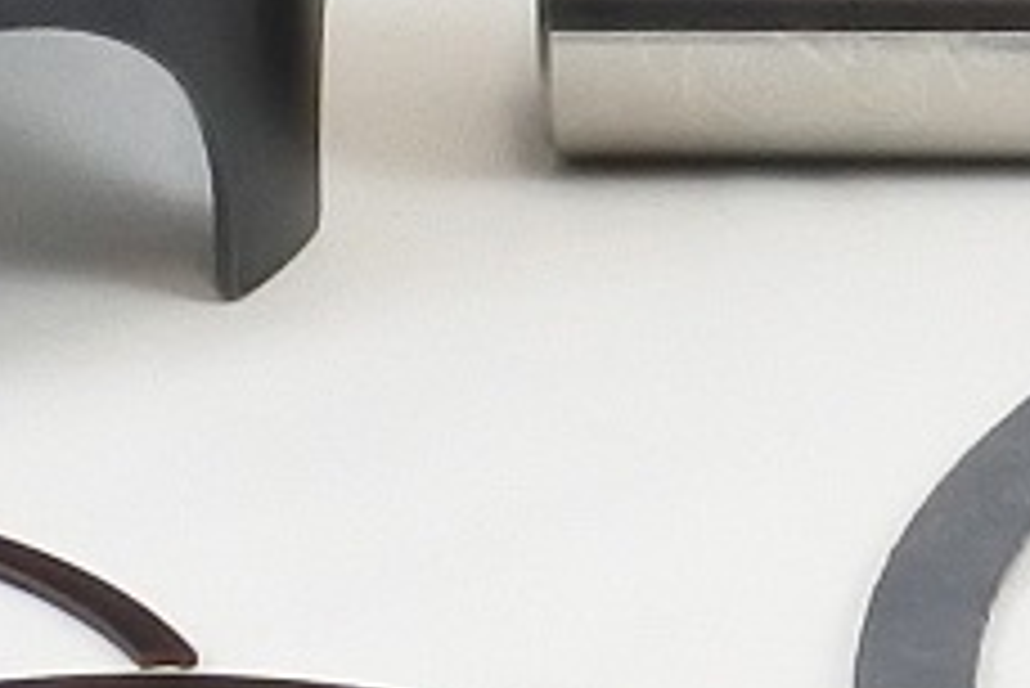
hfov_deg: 10.1
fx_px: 5554
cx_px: 1817
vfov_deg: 6.9
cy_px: -663
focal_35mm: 194
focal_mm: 10
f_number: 3.5
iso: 400
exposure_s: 1/125
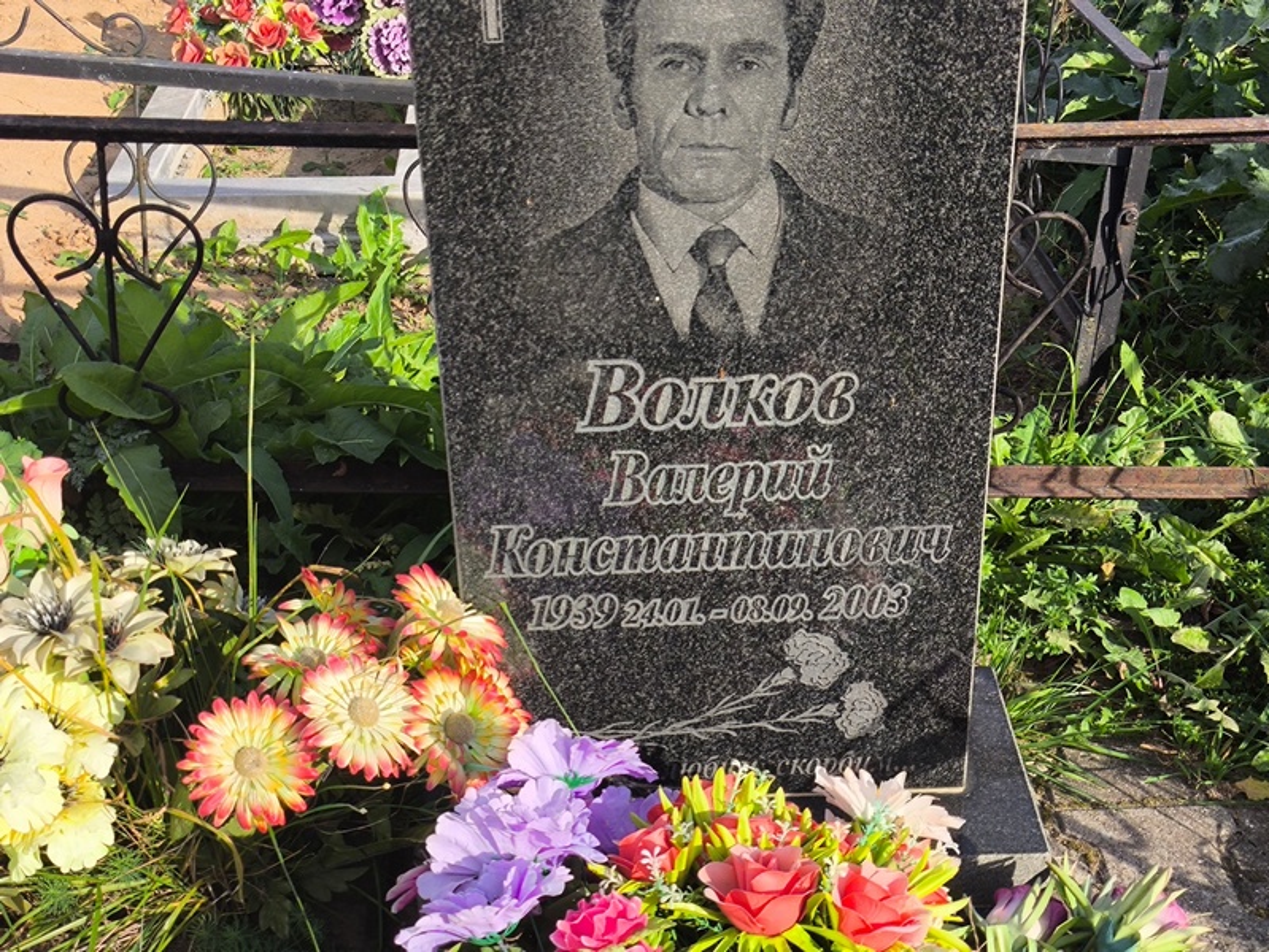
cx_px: 634
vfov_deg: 29.1
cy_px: 476
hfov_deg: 38.2
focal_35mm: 50
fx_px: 1834
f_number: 1.7
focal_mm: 4.71
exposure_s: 1/1014
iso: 50
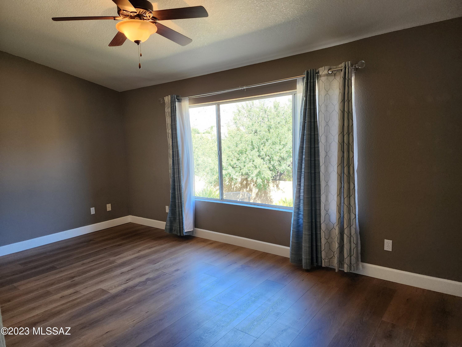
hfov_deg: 73.9
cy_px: 174
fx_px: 307
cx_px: 231
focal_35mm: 23
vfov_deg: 58.9
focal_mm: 6.4
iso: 160
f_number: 1.8
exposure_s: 1/180
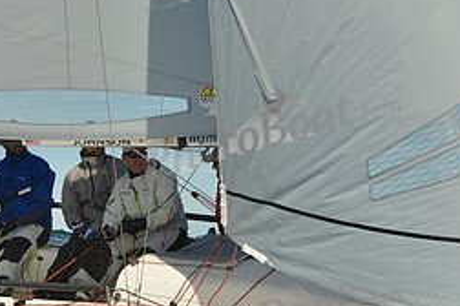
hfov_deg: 12.7
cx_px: 51
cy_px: 252
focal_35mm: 161
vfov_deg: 8.5
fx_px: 2057
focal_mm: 70
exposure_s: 1/1250
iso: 400
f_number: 11
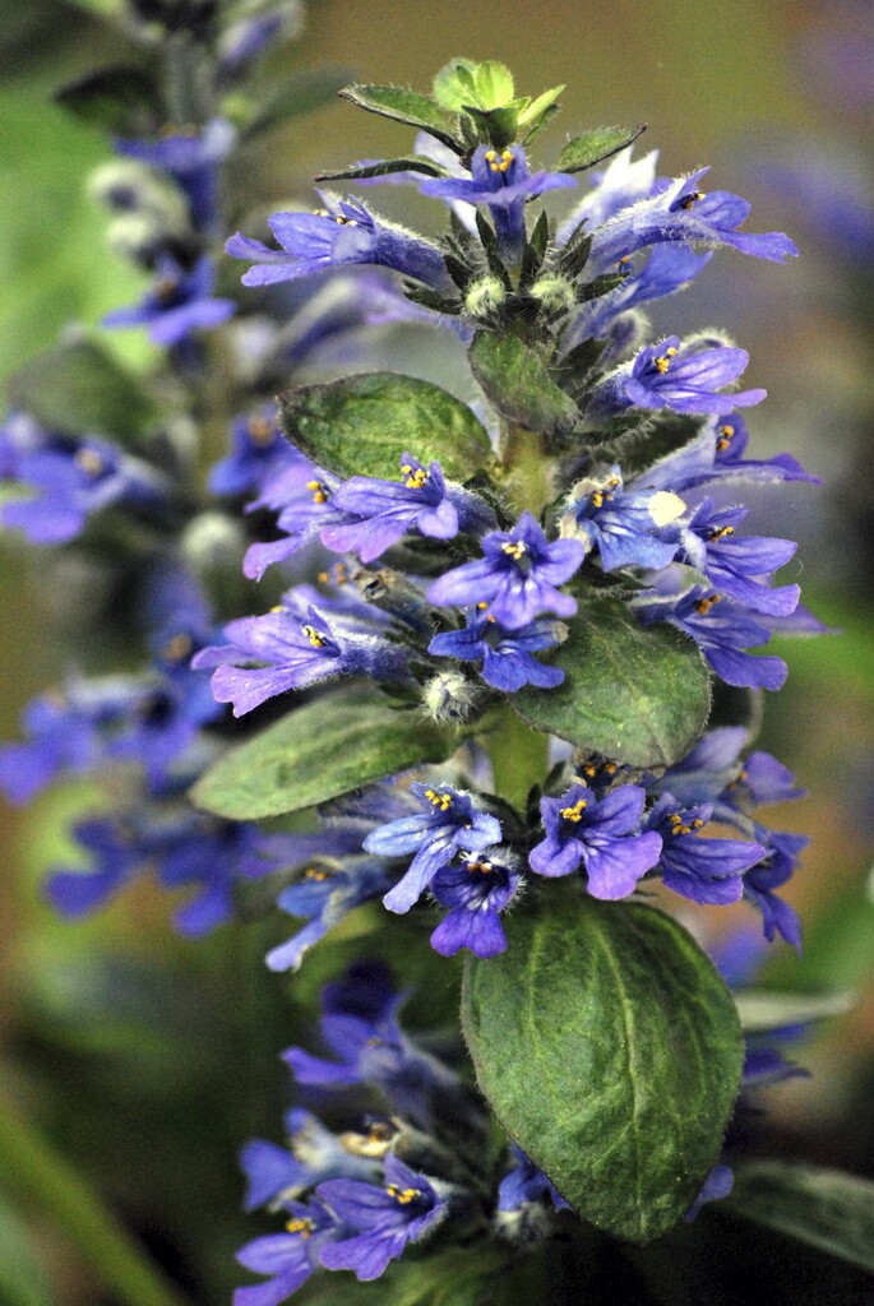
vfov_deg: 6.9
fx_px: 10898
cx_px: 437
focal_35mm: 300
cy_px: 653
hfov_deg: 4.6
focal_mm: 200
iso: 1600
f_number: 5.6
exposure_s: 1/500
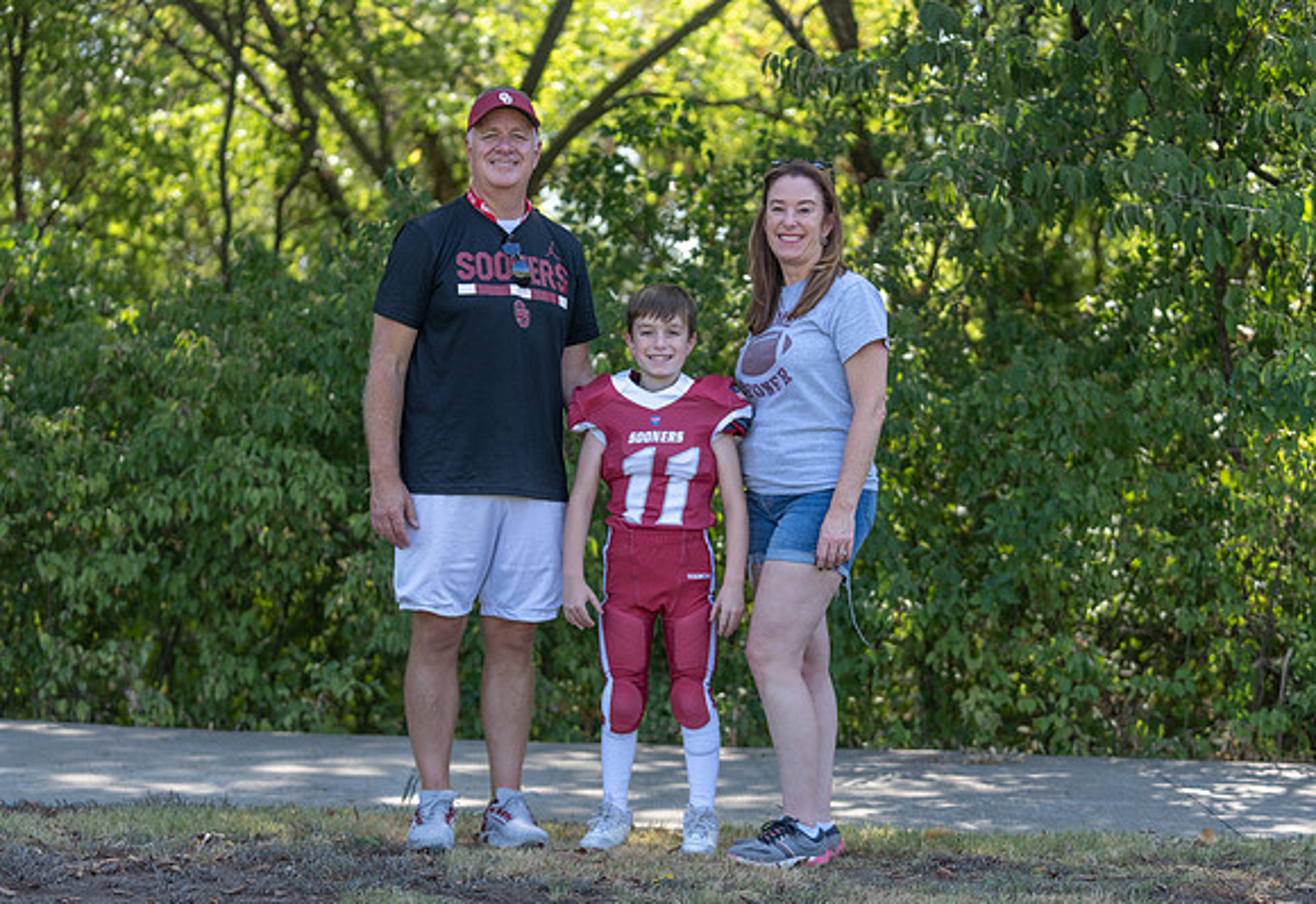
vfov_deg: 18.3
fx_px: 2806
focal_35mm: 76
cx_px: 690
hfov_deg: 26.4
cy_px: 462
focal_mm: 70
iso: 100
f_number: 2.8
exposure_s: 1/400
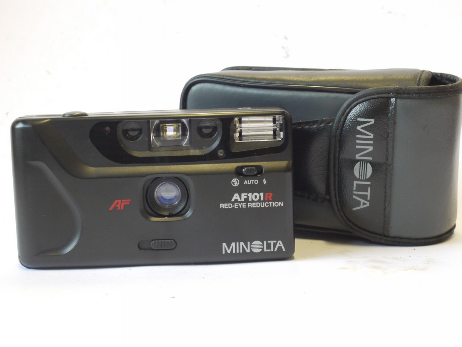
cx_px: 231
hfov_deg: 32.2
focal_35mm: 60
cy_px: 174
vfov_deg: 24.4
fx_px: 801
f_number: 10
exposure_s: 1/20
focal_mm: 30
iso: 800
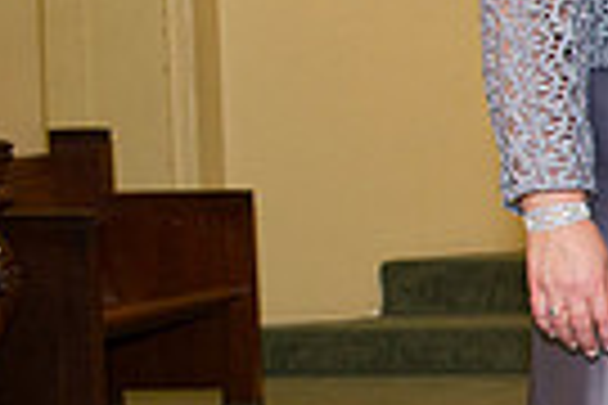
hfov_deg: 12.7
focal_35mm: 137
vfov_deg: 10.0
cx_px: 1284
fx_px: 2314
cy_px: 230
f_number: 5.6
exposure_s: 1/125
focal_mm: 32
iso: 800
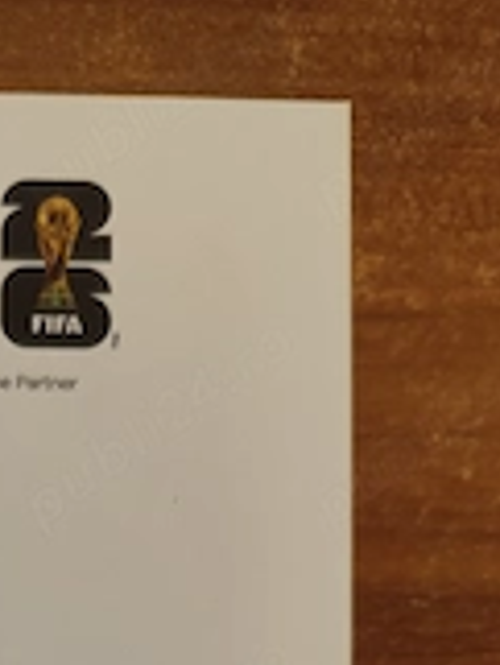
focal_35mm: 57
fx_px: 1096
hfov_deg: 24.6
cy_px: 810
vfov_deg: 28.9
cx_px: 12
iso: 800
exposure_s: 1/50
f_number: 1.65
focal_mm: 6.19
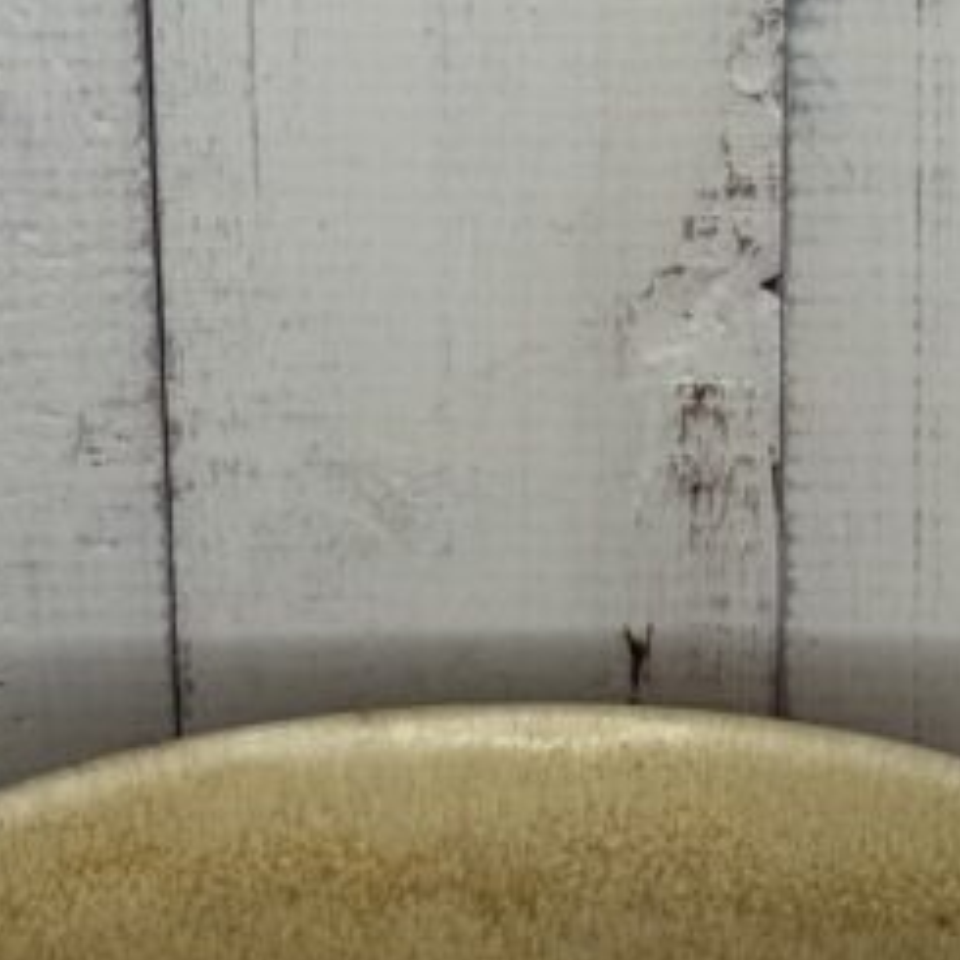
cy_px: 560
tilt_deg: -23.9
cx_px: 537
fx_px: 5554
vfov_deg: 9.9
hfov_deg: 9.9
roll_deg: -0.5
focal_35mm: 177
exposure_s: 1/119
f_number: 1.78
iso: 80
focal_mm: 6.76
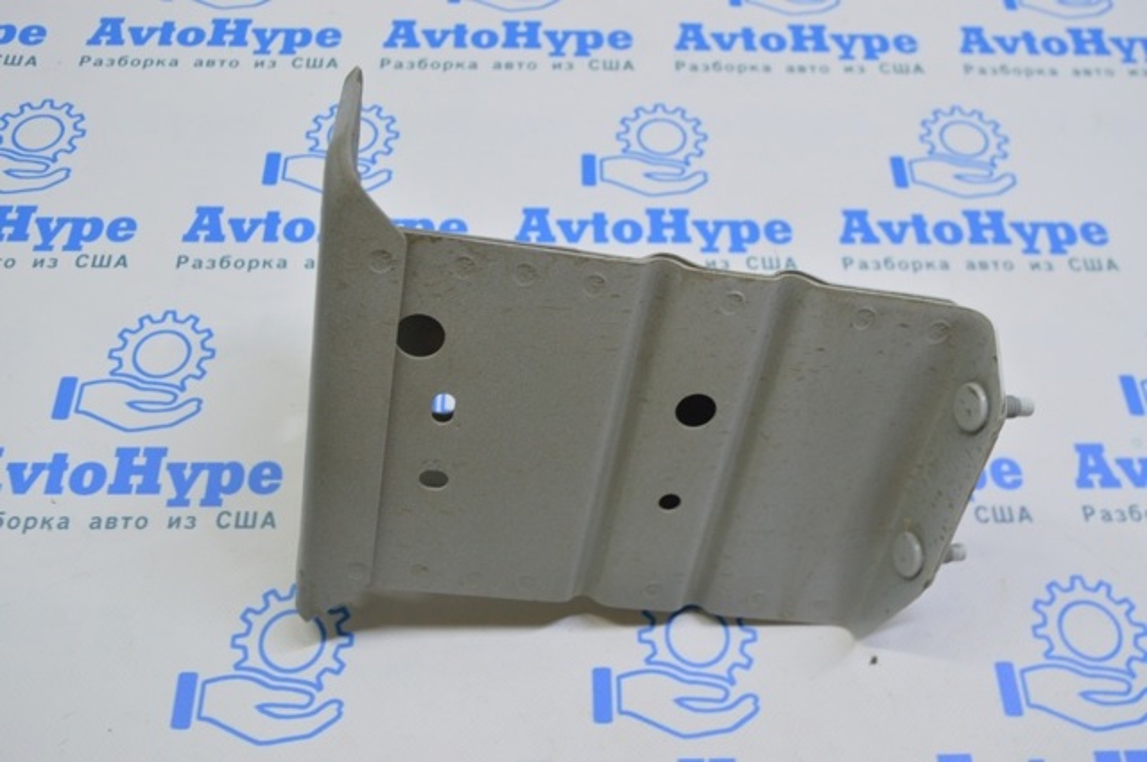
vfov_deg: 36.8
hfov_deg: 53.2
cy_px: 381
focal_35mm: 36
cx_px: 574
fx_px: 1146
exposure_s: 1/30
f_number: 5.6
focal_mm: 24
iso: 400
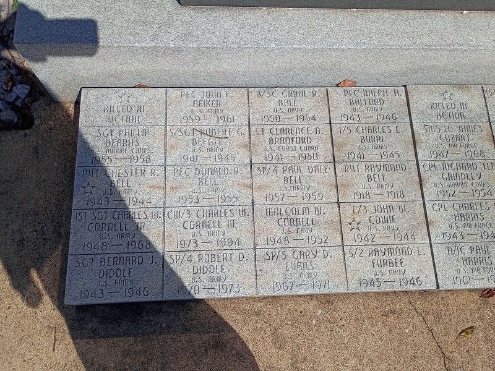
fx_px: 415
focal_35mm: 29
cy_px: 186
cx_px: 248
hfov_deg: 61.7
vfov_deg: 48.2
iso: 107
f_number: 1.8
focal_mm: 4.27
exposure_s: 1/1866
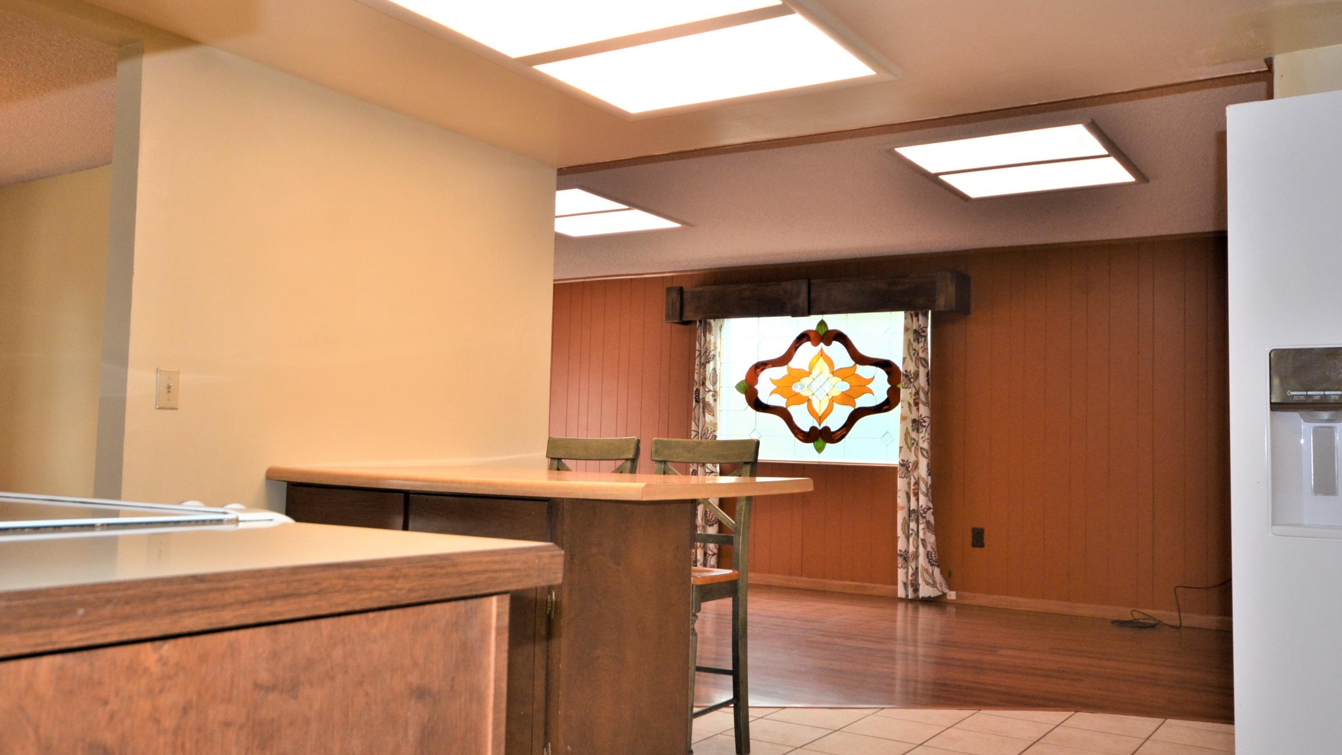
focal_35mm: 29
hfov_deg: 66.1
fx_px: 1032
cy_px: 367
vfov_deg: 40.2
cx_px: 664
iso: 640
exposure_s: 1/60
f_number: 5.6
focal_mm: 18
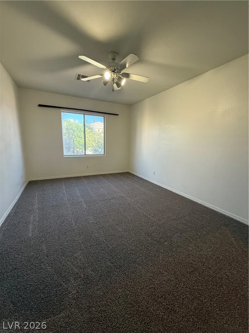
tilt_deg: -10.4
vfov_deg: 102.1
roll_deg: -2.1
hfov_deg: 85.7
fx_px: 134
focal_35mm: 14
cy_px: 166
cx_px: 124
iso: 500
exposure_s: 1/120
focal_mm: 2.22
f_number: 2.2
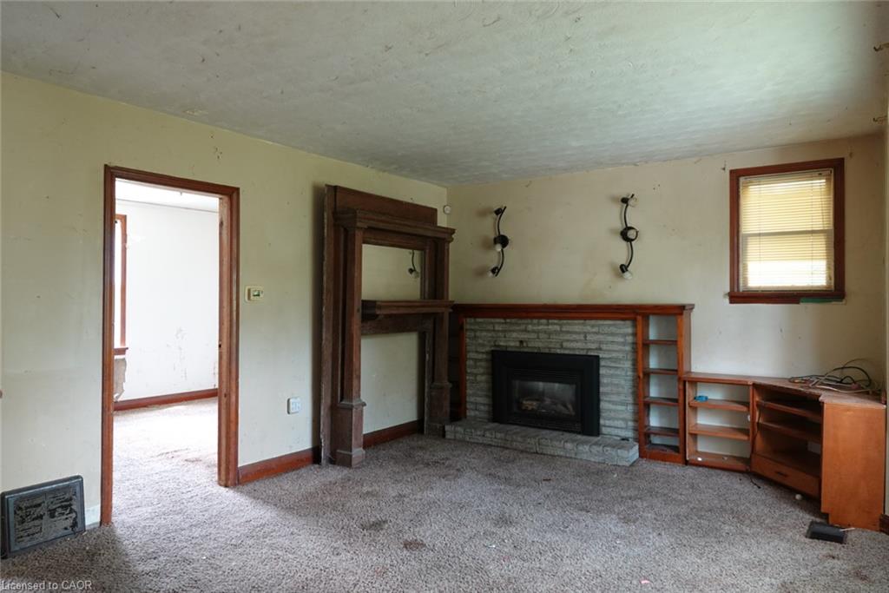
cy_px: 296
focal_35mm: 24
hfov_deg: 73.7
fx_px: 593
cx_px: 444
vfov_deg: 53.1
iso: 400
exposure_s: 1/30
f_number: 2.5
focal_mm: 8.84
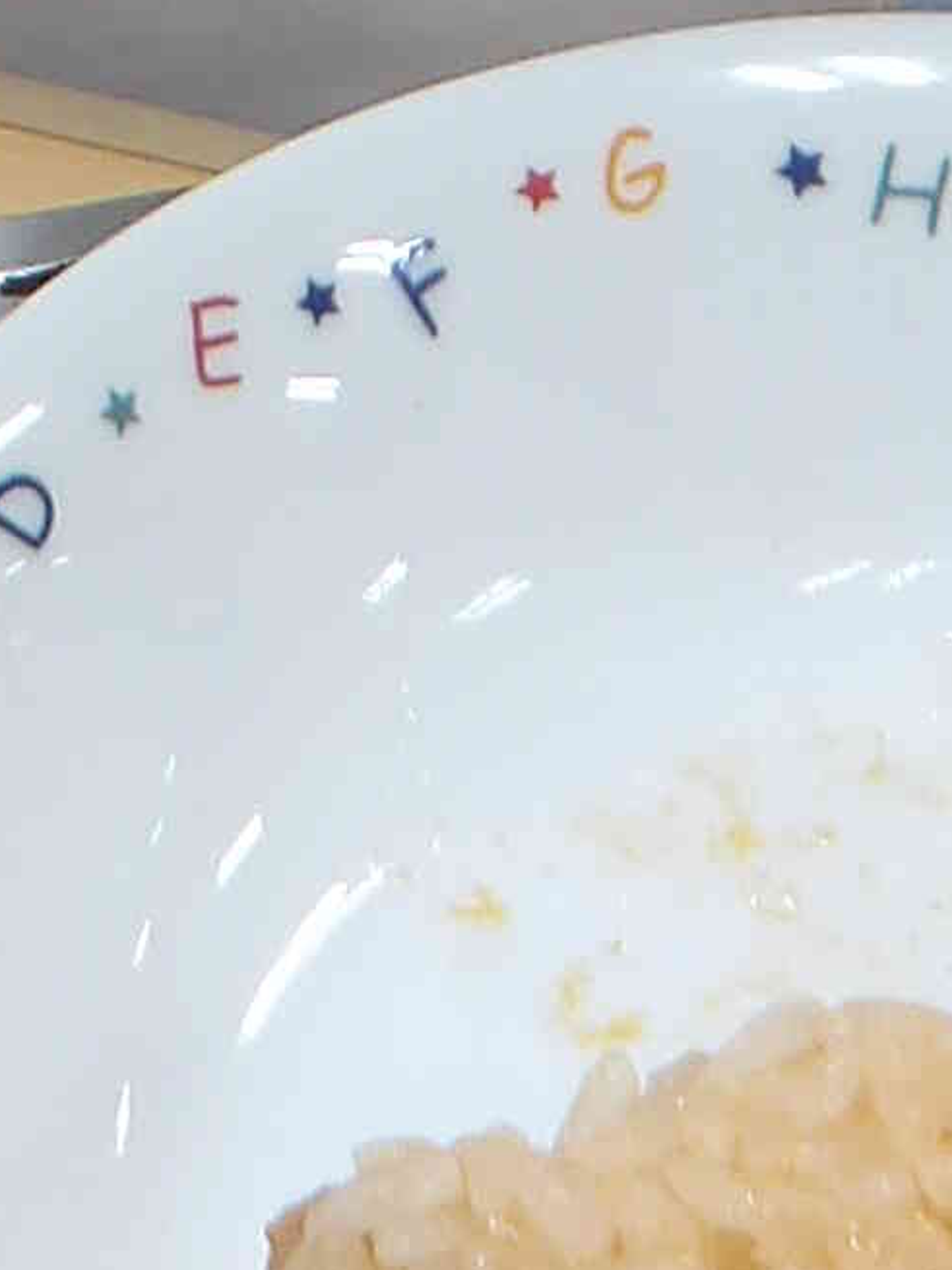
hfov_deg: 7.7
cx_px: -196
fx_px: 6969
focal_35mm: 190
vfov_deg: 8.8
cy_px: -2348
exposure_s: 1/59
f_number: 3
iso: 100
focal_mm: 4.9
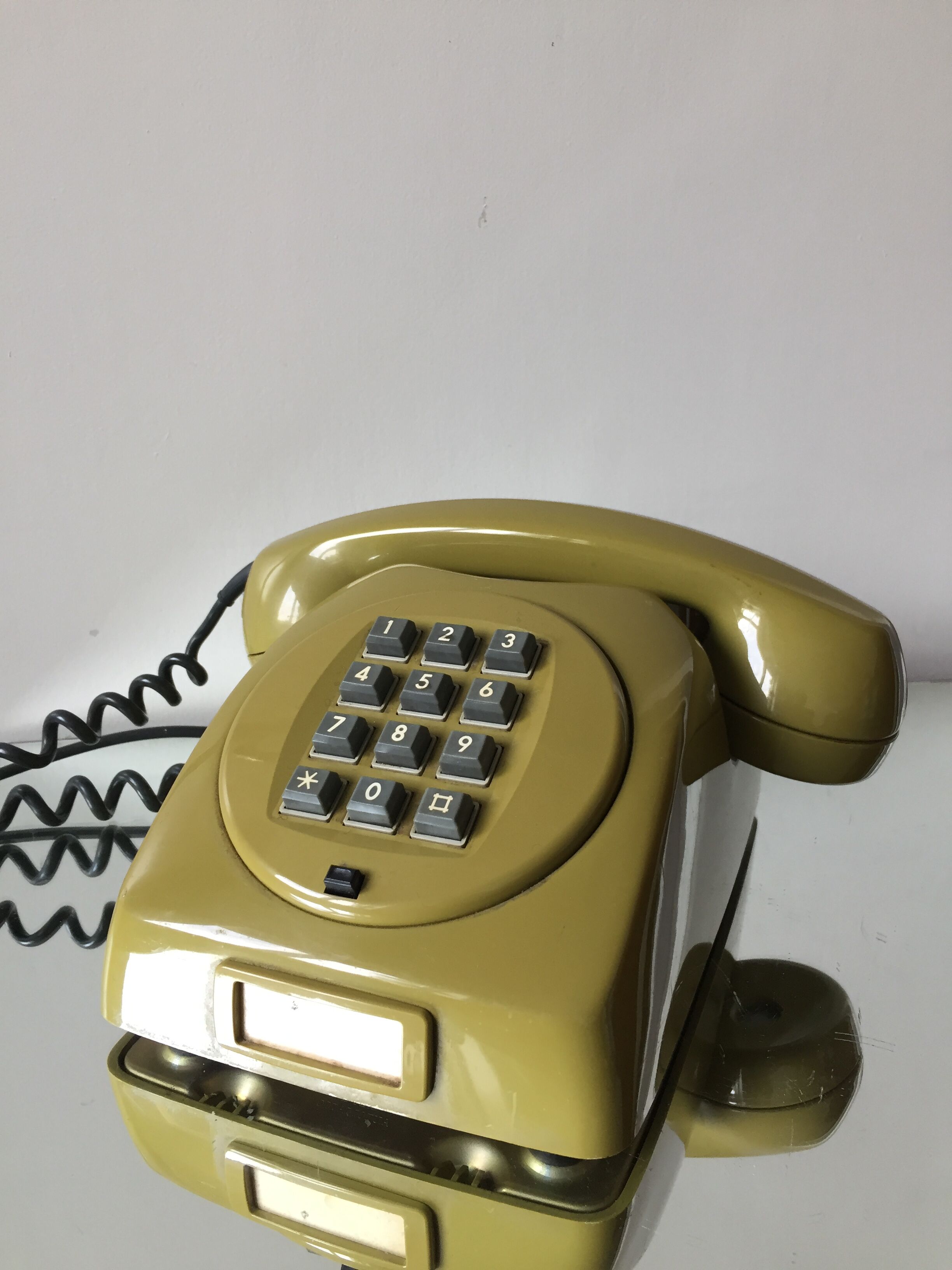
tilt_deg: -17.6
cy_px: 635
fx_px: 1063
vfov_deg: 61.7
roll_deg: +0.0
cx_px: 476
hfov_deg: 48.2
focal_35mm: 29
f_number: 2.2
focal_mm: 4.15
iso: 40
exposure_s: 1/33
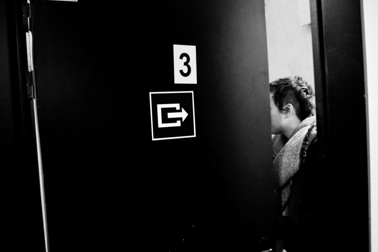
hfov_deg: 57.2
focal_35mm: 33
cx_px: 189
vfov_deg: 40.0
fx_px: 347
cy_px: 126
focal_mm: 22
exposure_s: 1/10
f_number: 3.8
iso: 6400
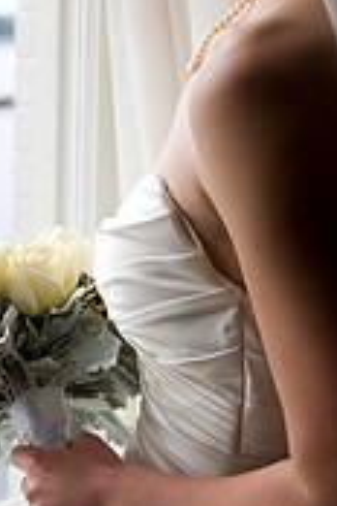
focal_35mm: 88
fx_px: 1236
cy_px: 131
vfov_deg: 22.9
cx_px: 92
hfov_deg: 15.5
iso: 640
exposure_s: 1/1250
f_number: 3.5
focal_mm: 34
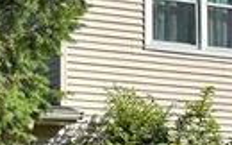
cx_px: -62
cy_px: 164
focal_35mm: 131
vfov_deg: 9.9
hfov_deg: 15.3
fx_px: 828
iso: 80
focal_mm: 6.76
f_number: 1.78
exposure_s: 1/2710
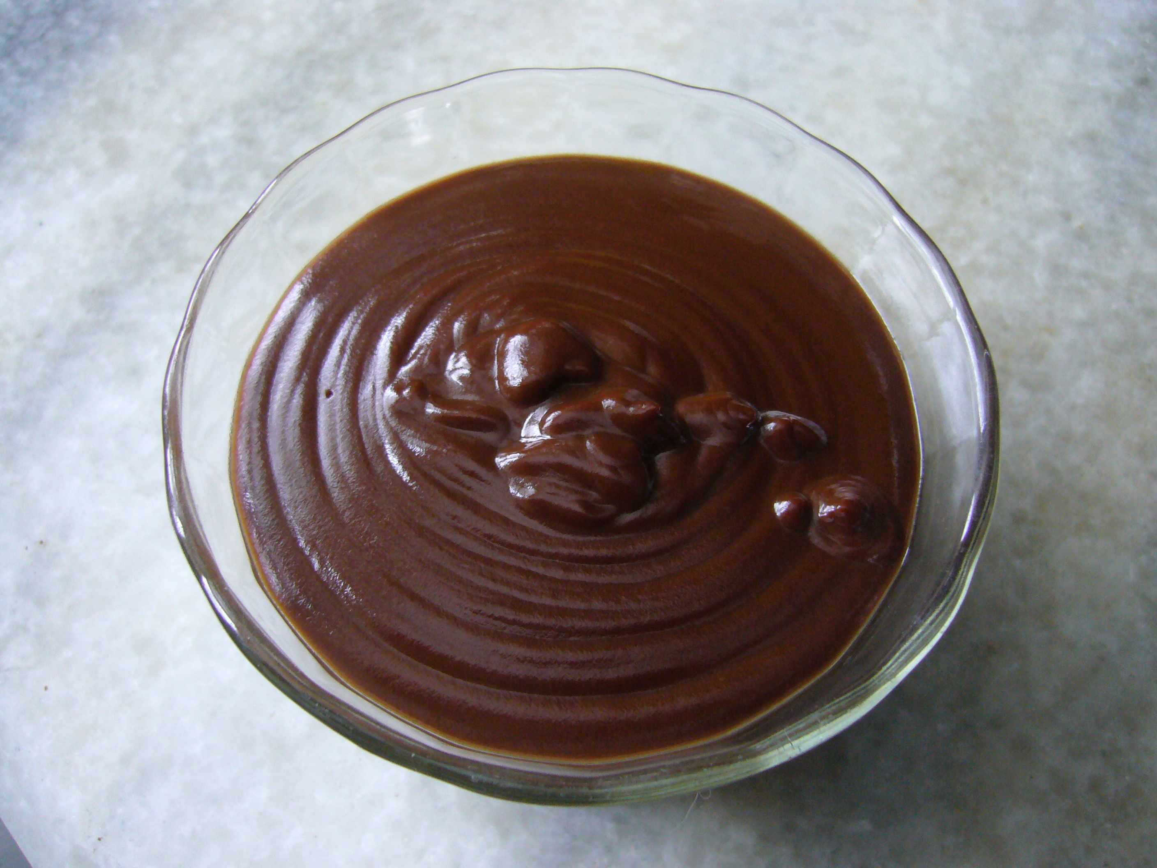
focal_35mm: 35
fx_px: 1170
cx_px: 578
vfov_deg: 40.7
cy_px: 434
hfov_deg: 52.6
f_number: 2.8
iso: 200
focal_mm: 5.8
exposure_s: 1/13
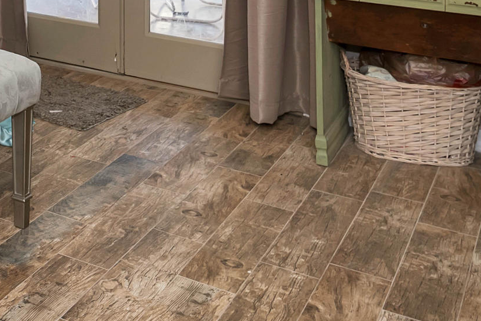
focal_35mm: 62
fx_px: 828
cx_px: -164
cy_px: -116
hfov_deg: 26.7
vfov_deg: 19.8
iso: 400
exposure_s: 1/80
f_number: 7.1
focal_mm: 17
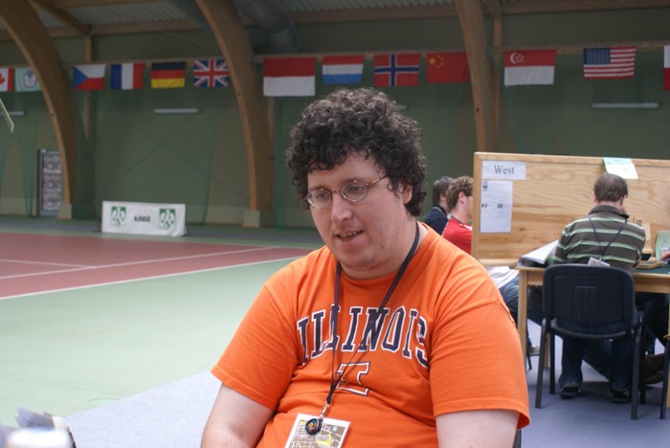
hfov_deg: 37.8
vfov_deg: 25.8
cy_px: 224
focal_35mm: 52
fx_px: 978
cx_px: 335
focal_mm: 35
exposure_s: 1/50
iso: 400
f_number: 5.6
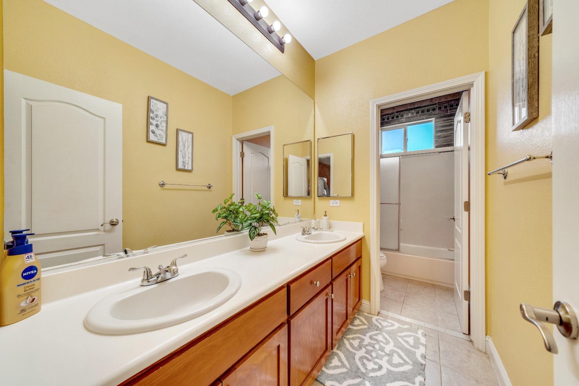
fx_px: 193
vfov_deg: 90.0
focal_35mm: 12
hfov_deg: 112.6
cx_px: 290
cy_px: 193
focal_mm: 12
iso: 200
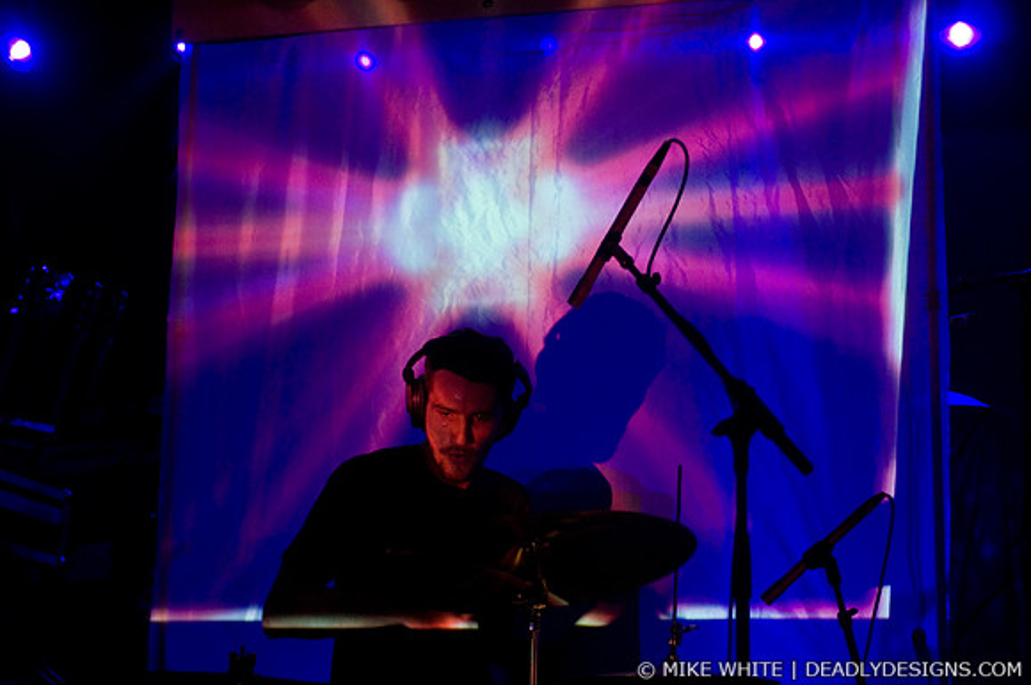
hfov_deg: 28.1
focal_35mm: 72
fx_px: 2059
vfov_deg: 18.9
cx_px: 516
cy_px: 342
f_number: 2.8
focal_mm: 48
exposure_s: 1/60
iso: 1000
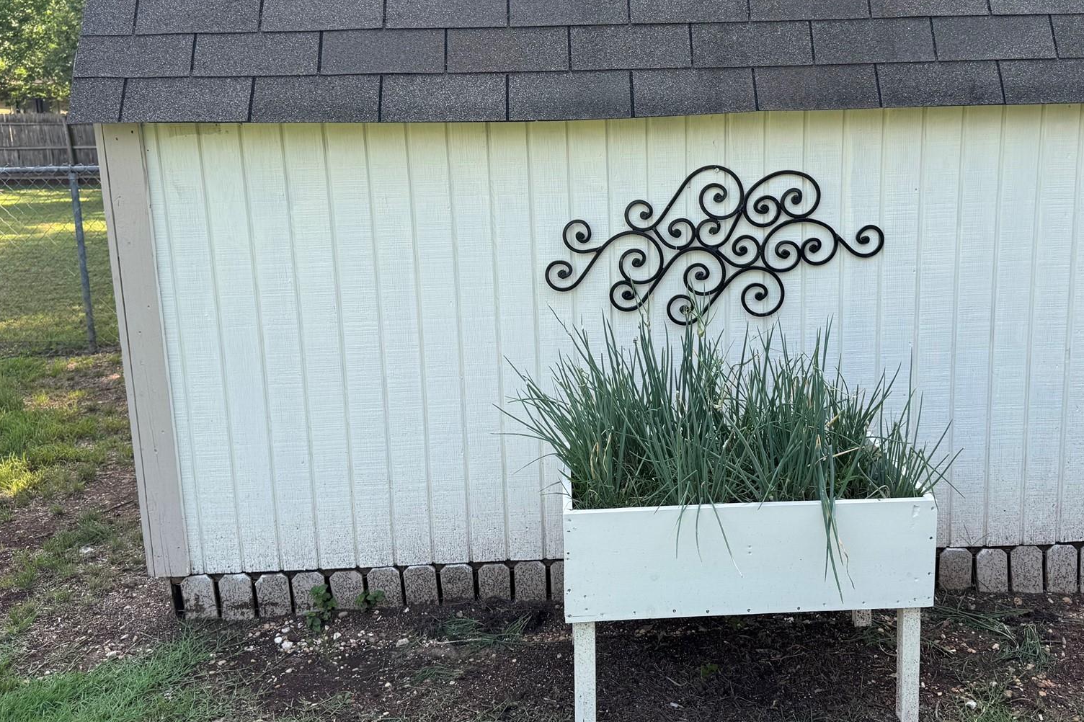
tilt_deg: -10.6
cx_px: 643
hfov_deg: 55.4
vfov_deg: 38.8
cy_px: 307
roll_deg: +0.0
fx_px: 1023
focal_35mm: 34
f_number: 1.78
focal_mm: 6.76
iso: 80
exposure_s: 1/864
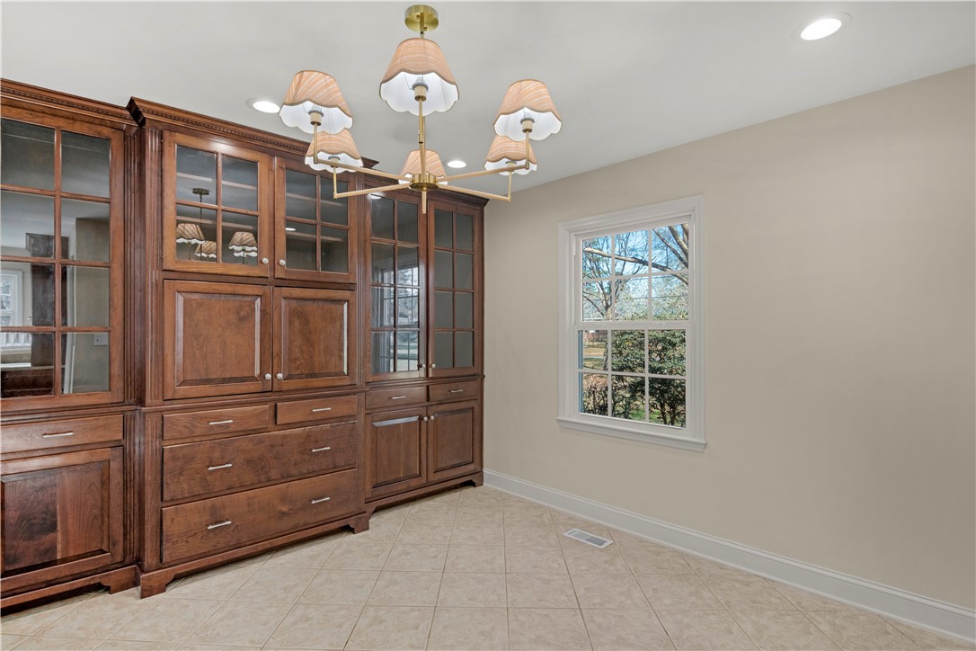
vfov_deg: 72.1
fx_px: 447
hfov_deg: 95.0
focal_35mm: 16
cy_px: 326
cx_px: 488
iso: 250
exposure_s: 1/8
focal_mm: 11
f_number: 7.1
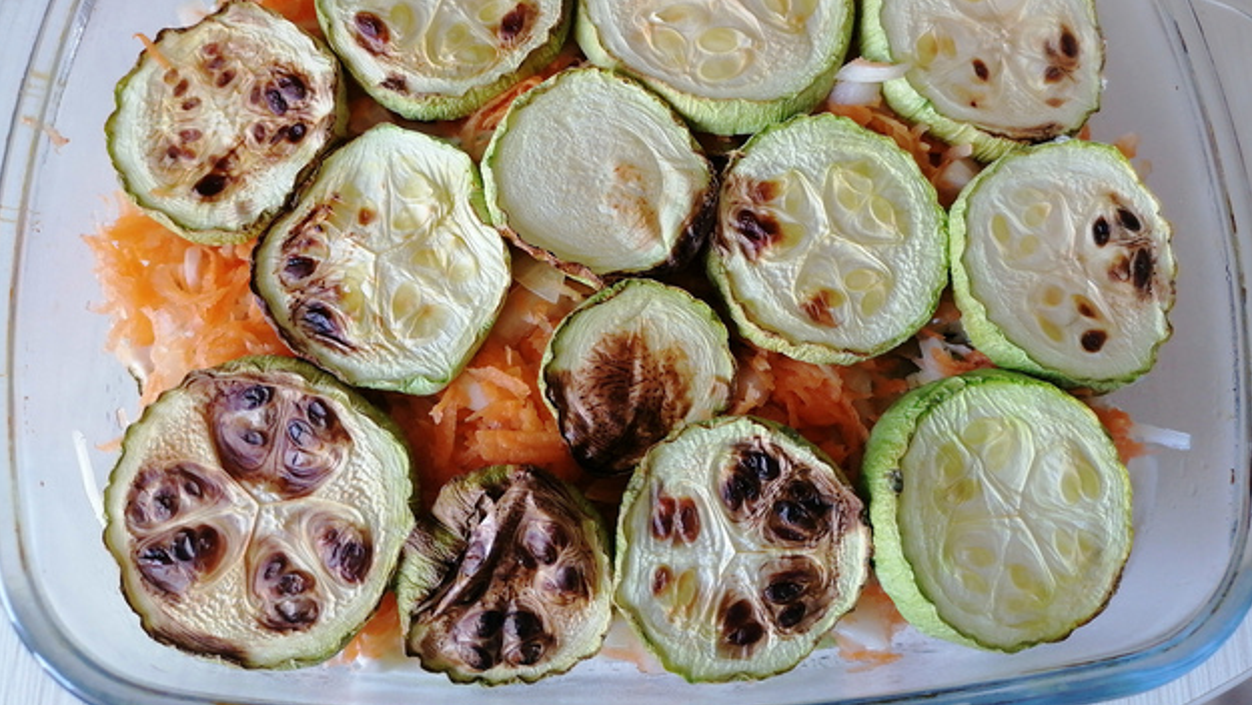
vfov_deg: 40.0
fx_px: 963
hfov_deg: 66.0
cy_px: 268
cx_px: 633
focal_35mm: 29
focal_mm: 5.4
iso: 200
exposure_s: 1/60
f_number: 1.8
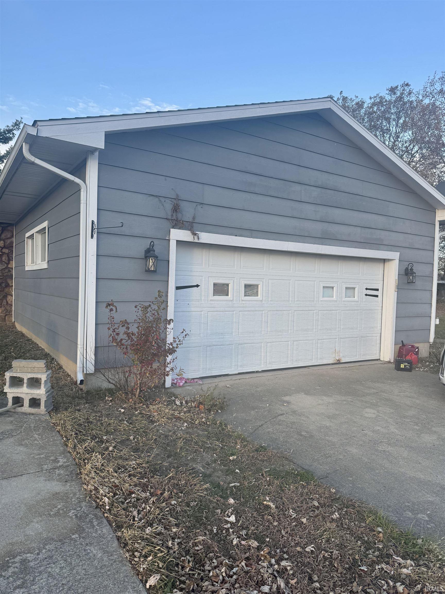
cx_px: 222
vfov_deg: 71.6
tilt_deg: -2.6
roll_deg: -2.1
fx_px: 411
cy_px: 297
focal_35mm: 24
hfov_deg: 56.8
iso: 80
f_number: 1.78
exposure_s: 1/792
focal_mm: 6.76
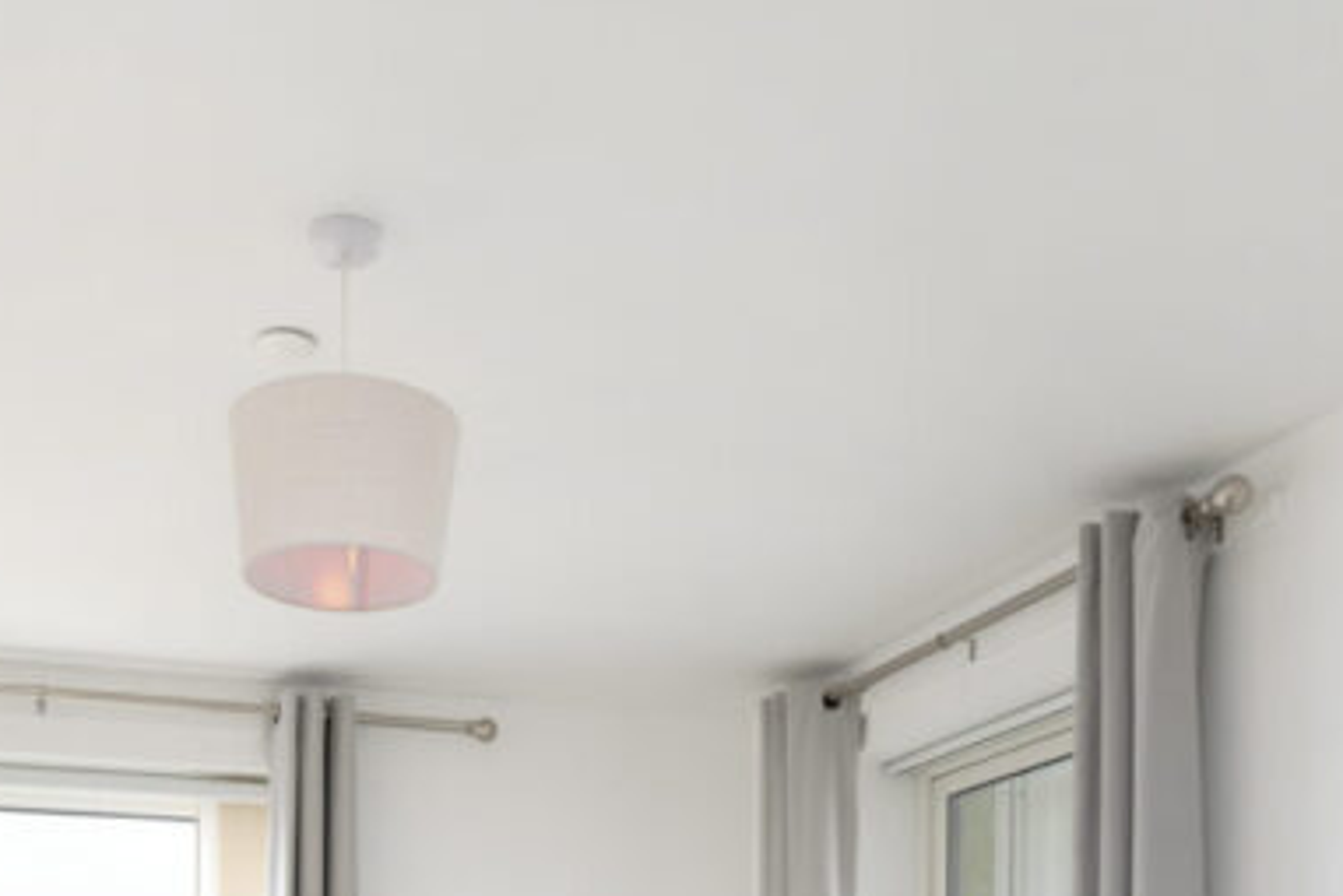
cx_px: 425
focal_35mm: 44
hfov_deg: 43.7
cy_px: 1175
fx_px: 1642
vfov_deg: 26.0
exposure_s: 1/50
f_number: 7.1
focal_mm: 14
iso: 400
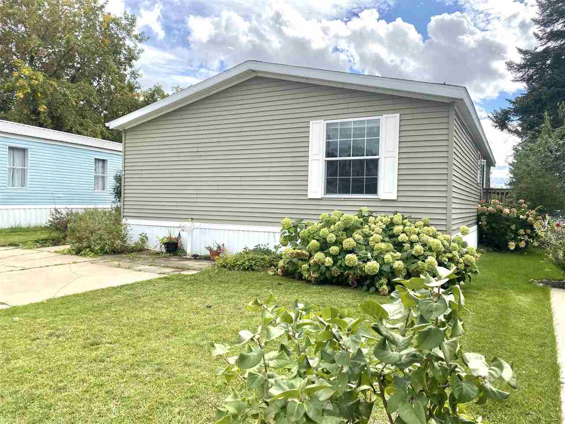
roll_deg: -1.8
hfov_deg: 67.3
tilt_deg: -1.8
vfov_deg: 53.1
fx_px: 424
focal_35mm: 26
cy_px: 212
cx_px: 282
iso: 32
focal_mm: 4.25
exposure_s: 1/1779
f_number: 1.8
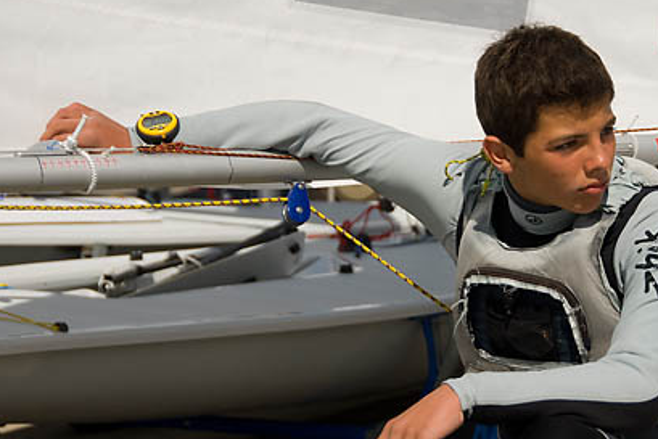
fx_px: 2920
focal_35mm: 160
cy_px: 225
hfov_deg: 12.8
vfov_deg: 8.6
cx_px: 423
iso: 100
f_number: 5.3
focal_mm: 75
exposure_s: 1/1250
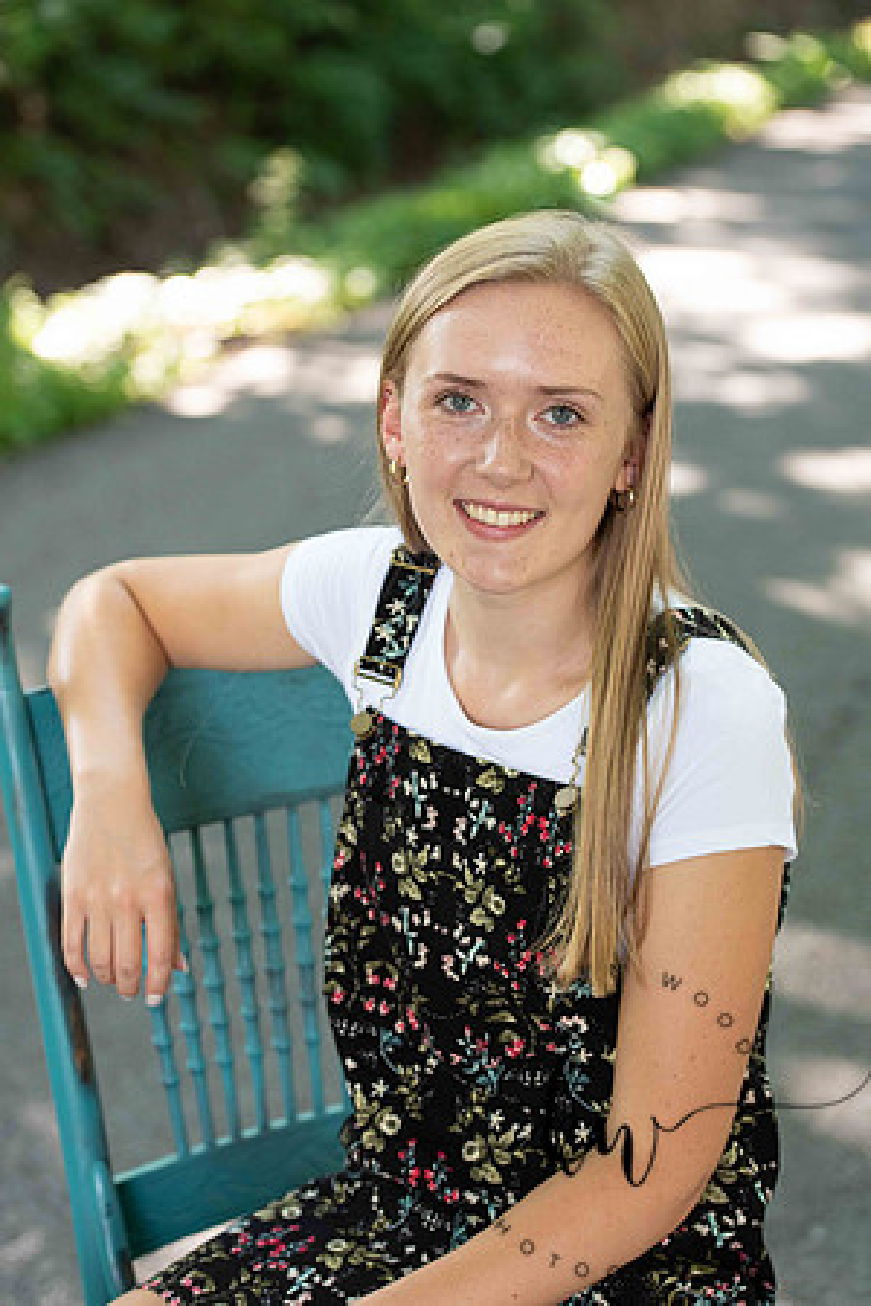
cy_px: 653
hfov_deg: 16.7
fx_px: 2976
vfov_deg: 24.8
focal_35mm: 82
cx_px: 436
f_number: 3.5
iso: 640
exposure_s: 1/200
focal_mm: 82
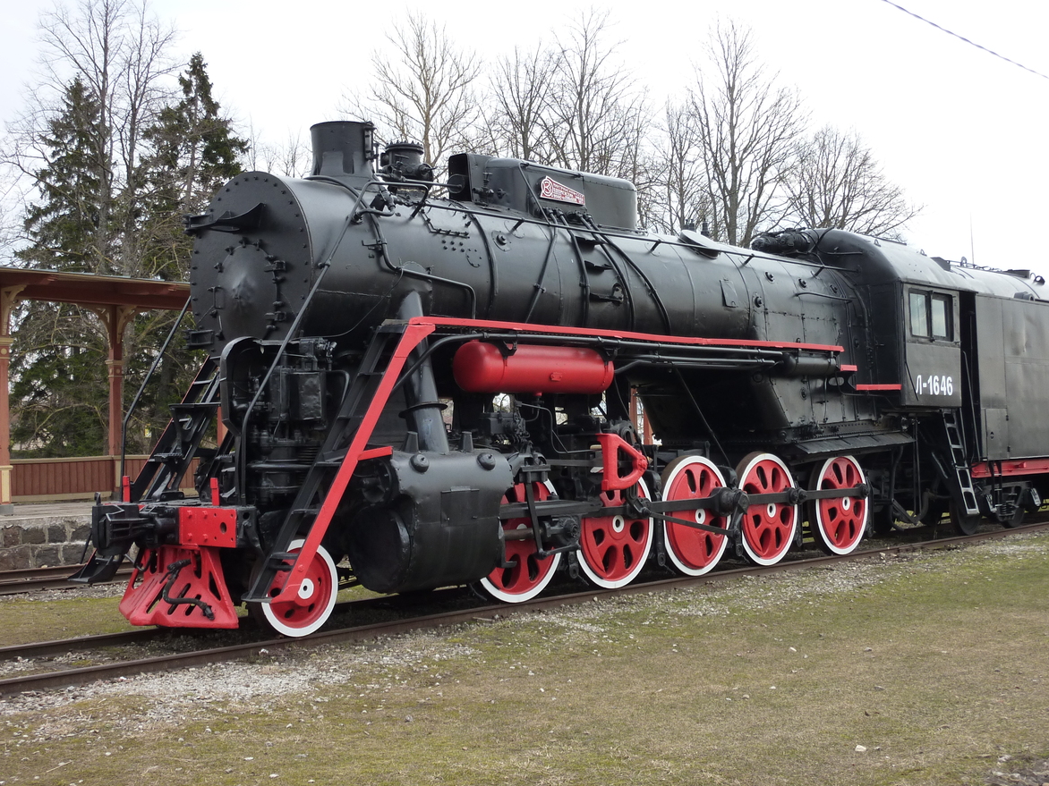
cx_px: 516
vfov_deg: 33.6
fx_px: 1303
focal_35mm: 43
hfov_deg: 43.8
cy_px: 390
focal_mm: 6.9
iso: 125
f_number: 4
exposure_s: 1/200
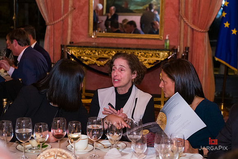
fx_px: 463
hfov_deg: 28.8
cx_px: 119
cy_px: 80
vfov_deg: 19.5
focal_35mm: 70
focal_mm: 70
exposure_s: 1/80
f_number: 5
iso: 3200
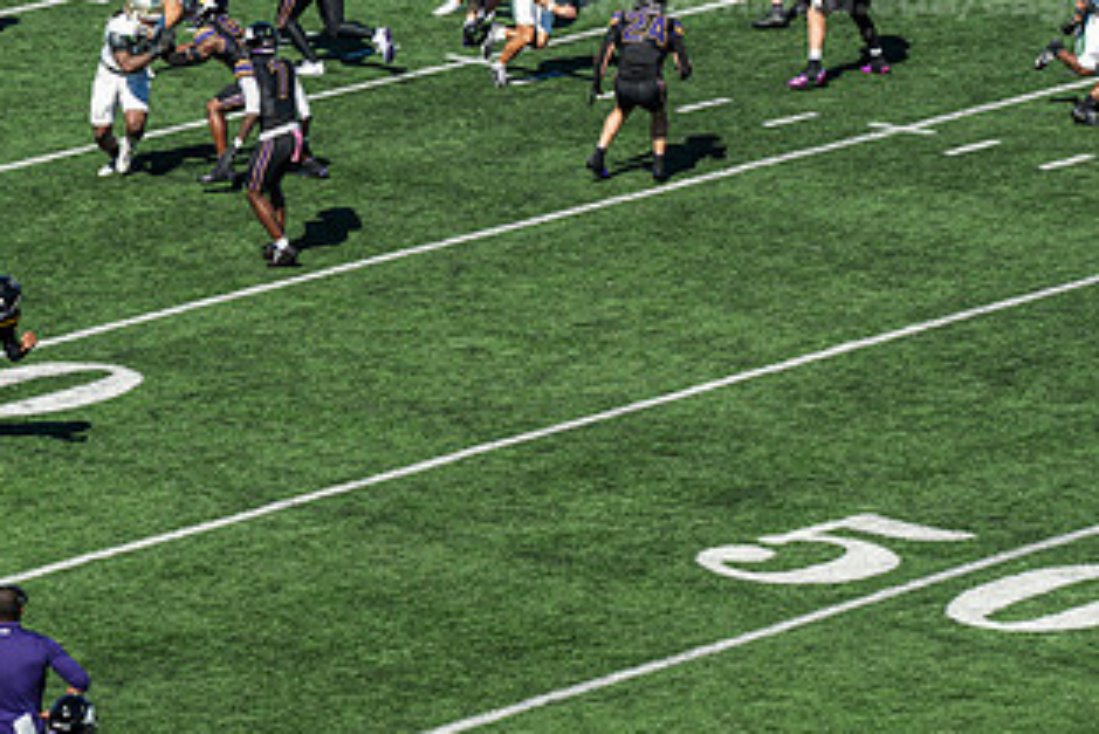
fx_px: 8490
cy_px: 72
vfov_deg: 4.9
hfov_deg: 7.4
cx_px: 376
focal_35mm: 278
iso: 125
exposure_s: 1/800
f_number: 5
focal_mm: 150
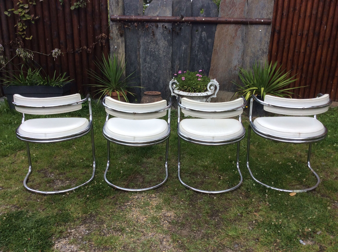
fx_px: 312
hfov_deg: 56.9
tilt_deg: -19.6
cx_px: 169
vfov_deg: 44.1
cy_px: 126
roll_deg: -0.5
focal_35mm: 32
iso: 32
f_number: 2.4
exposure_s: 1/420
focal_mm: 3.3
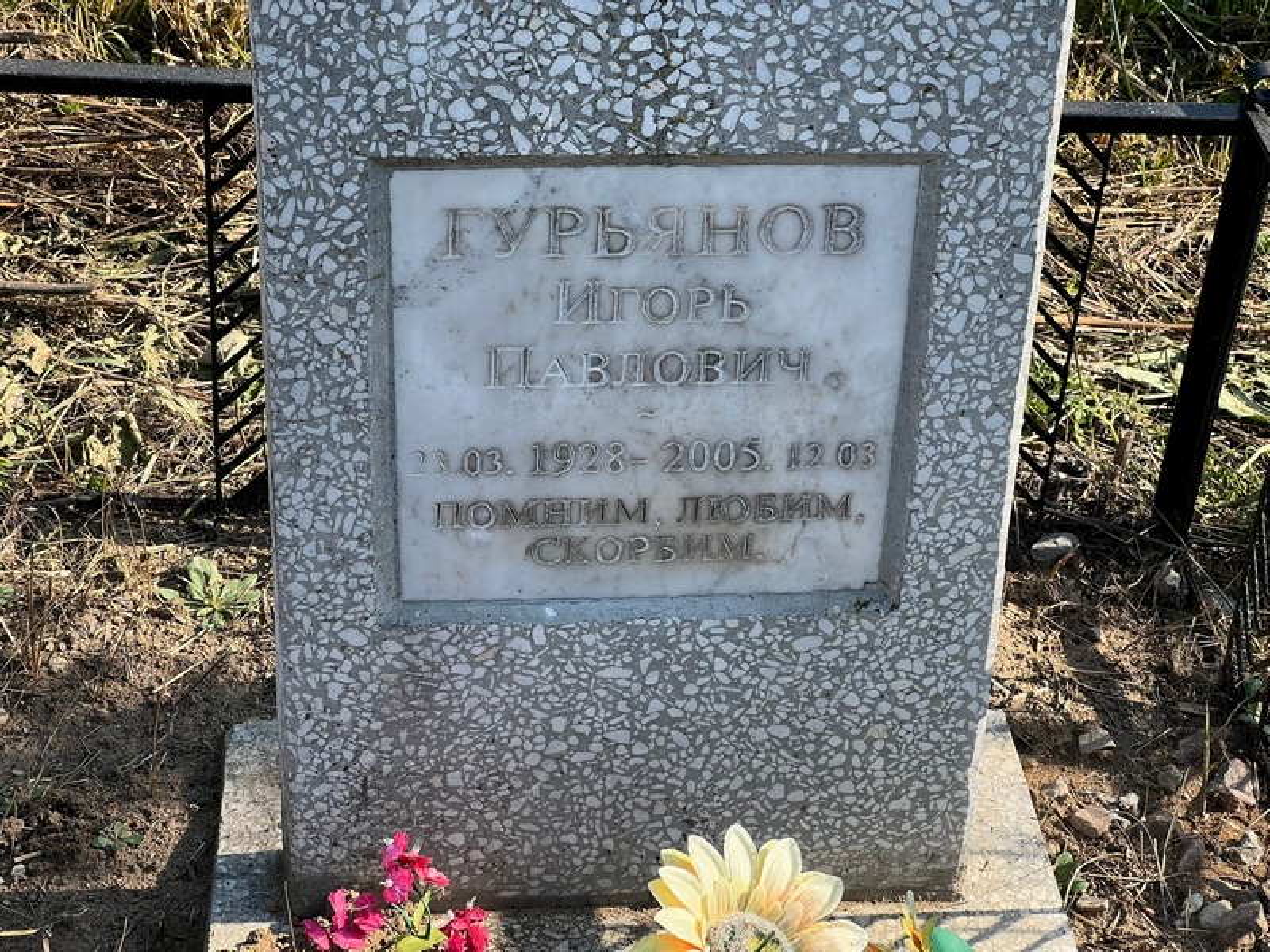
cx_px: 635
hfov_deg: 25.3
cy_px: 476
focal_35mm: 77
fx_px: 2825
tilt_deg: -35.4
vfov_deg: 19.1
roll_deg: -4.1
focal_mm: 9
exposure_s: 1/249
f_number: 2.8
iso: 32
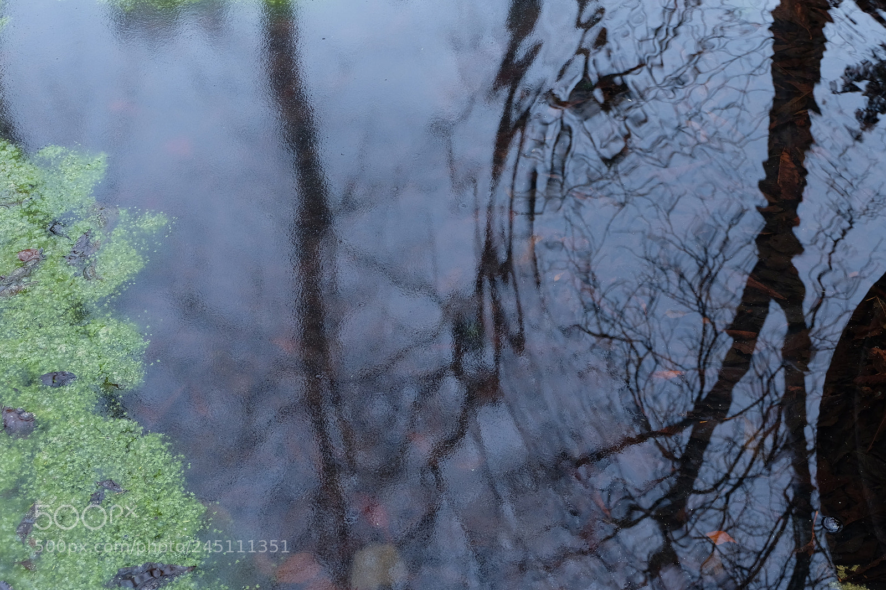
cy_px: 295
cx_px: 443
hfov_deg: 41.9
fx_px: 1156
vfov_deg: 28.6
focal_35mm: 47
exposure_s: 1/30
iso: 400
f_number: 4.7
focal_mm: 31
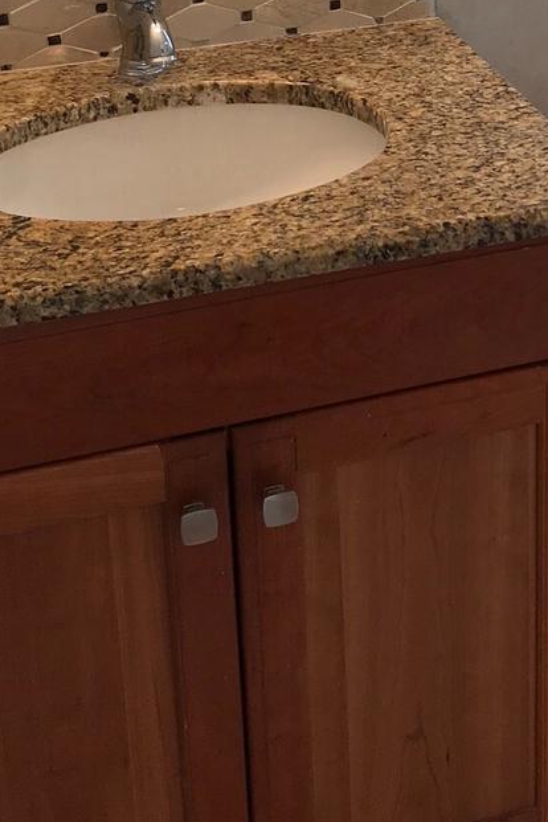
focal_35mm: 72
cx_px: 425
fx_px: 1644
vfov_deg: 26.4
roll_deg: +1.9
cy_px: -26
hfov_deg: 18.8
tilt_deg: -16.3
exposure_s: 1/60
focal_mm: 3.99
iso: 25
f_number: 1.8
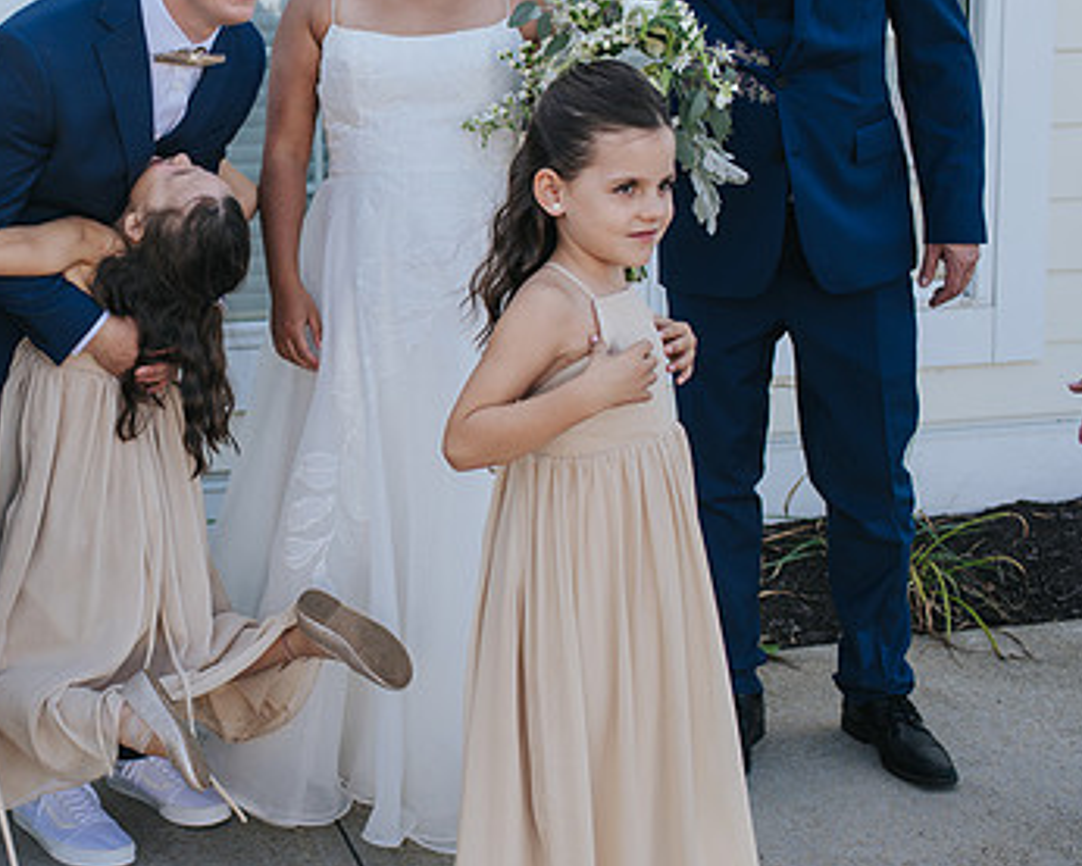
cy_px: 347
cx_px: 213
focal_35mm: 55
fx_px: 1762
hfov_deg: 33.1
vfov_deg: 27.6
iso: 250
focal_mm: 35
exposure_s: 1/400
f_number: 3.5
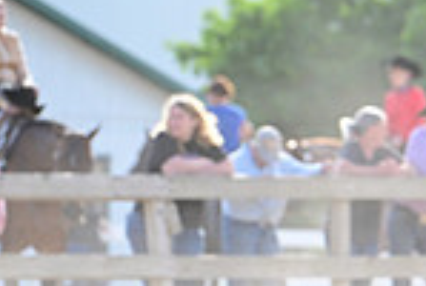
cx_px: 818
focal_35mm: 777
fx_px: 9213
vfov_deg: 1.8
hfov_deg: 2.6
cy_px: 147
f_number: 4.5
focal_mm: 200
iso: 1000
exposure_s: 1/2000
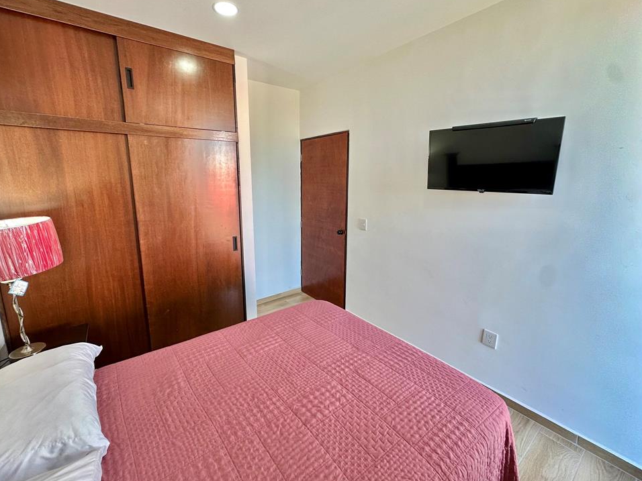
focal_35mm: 15
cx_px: 306
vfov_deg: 81.7
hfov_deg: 98.1
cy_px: 227
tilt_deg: -9.7
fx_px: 278
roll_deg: +0.0
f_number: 2.2
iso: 100
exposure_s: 1/120
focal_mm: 2.22
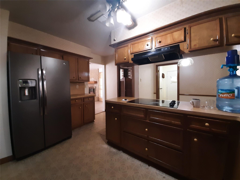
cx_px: 120
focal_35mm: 13
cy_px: 90
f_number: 2.2
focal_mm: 1.42
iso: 320
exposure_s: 1/24
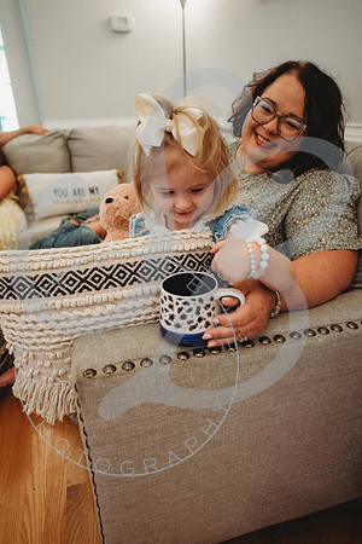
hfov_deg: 53.1
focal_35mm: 24
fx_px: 362
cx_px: 181
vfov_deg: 73.7
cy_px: 272
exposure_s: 1/125
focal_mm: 24
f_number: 2.8
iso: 1600
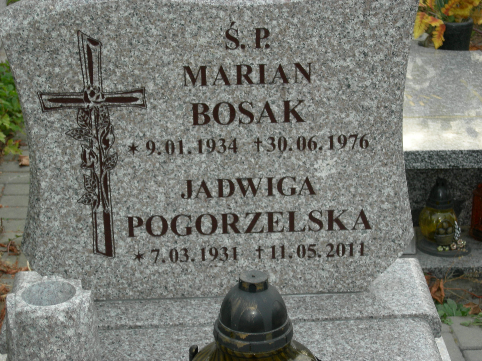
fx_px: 1351
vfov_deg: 15.2
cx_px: 241
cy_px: 180
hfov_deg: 20.2
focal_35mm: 97
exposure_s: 1/60.3
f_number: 4.4
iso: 64
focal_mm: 20.2
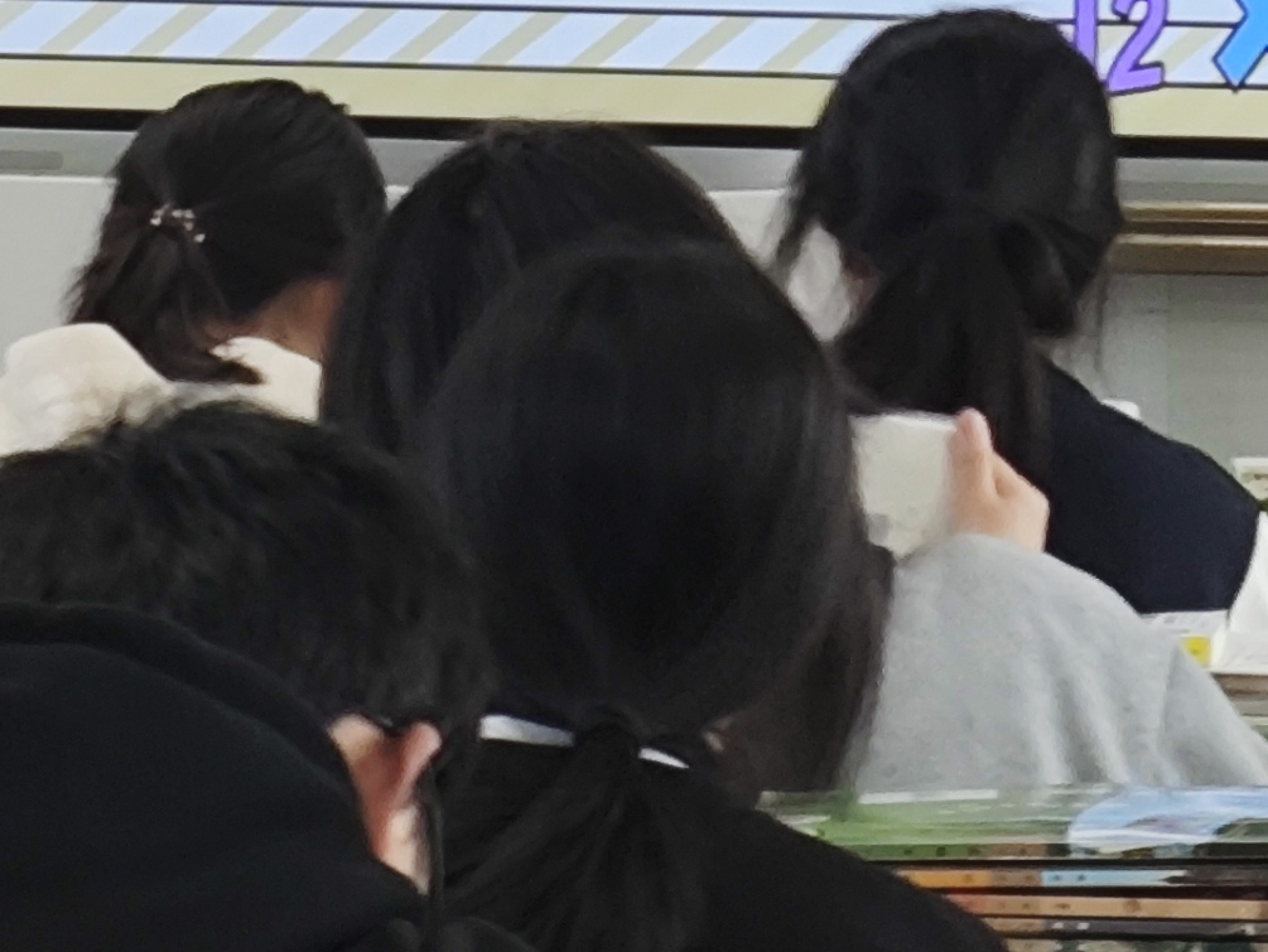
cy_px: -555
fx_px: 4215
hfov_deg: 17.1
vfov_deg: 12.2
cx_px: 688
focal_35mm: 115
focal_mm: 4.71
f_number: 1.79
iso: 75
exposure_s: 1/50
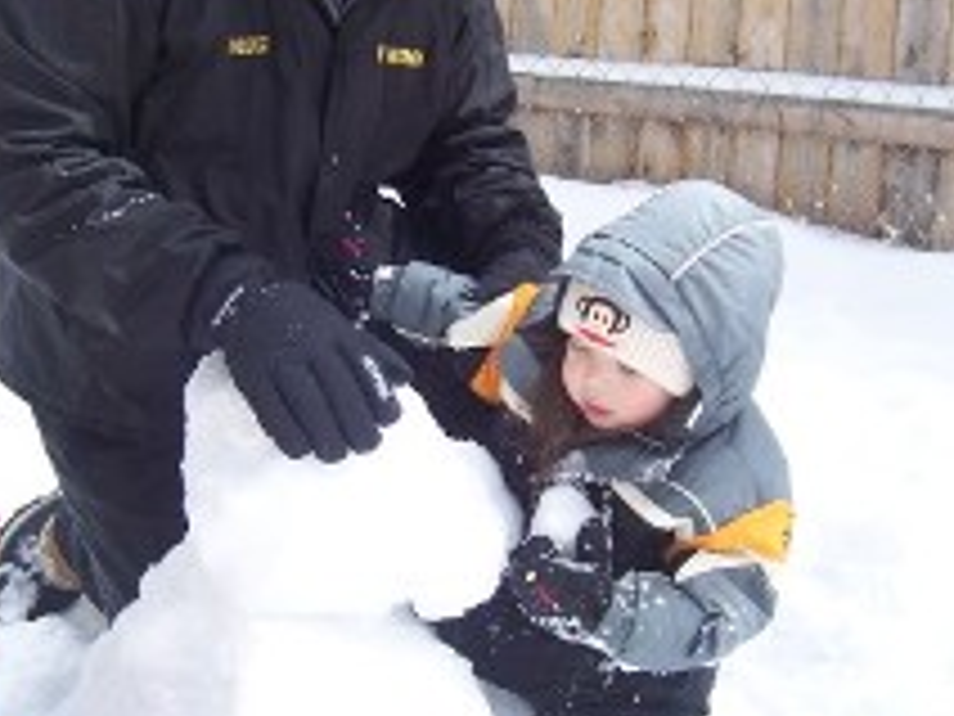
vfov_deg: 21.6
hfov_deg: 28.5
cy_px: 311
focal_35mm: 68
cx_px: 356
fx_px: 1874
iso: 80
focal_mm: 6.2
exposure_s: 1/320
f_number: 2.8
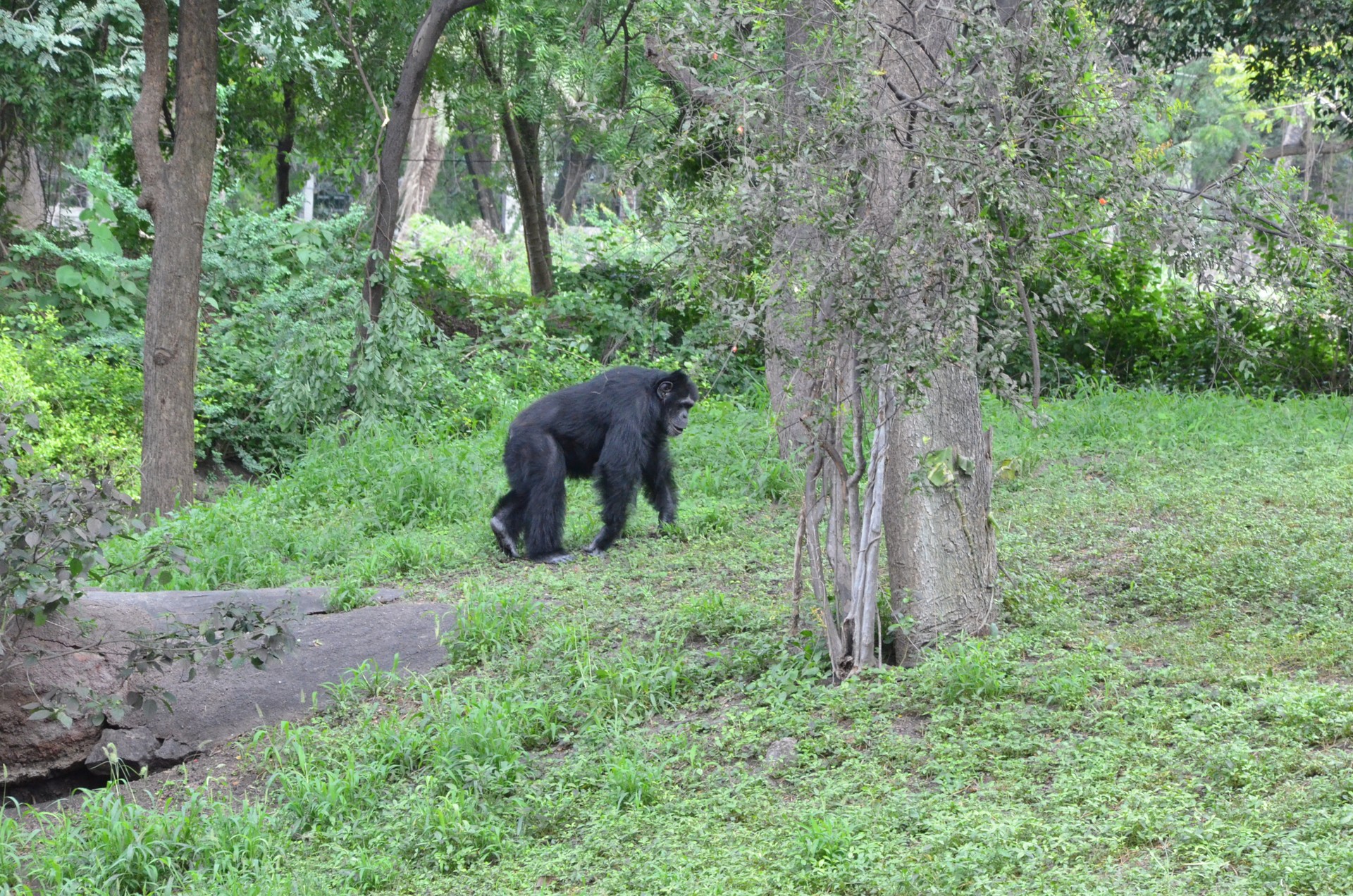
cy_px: 448
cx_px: 676
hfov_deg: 13.1
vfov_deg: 8.7
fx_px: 5908
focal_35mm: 158
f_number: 11
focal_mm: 105
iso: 3200
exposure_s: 1/200
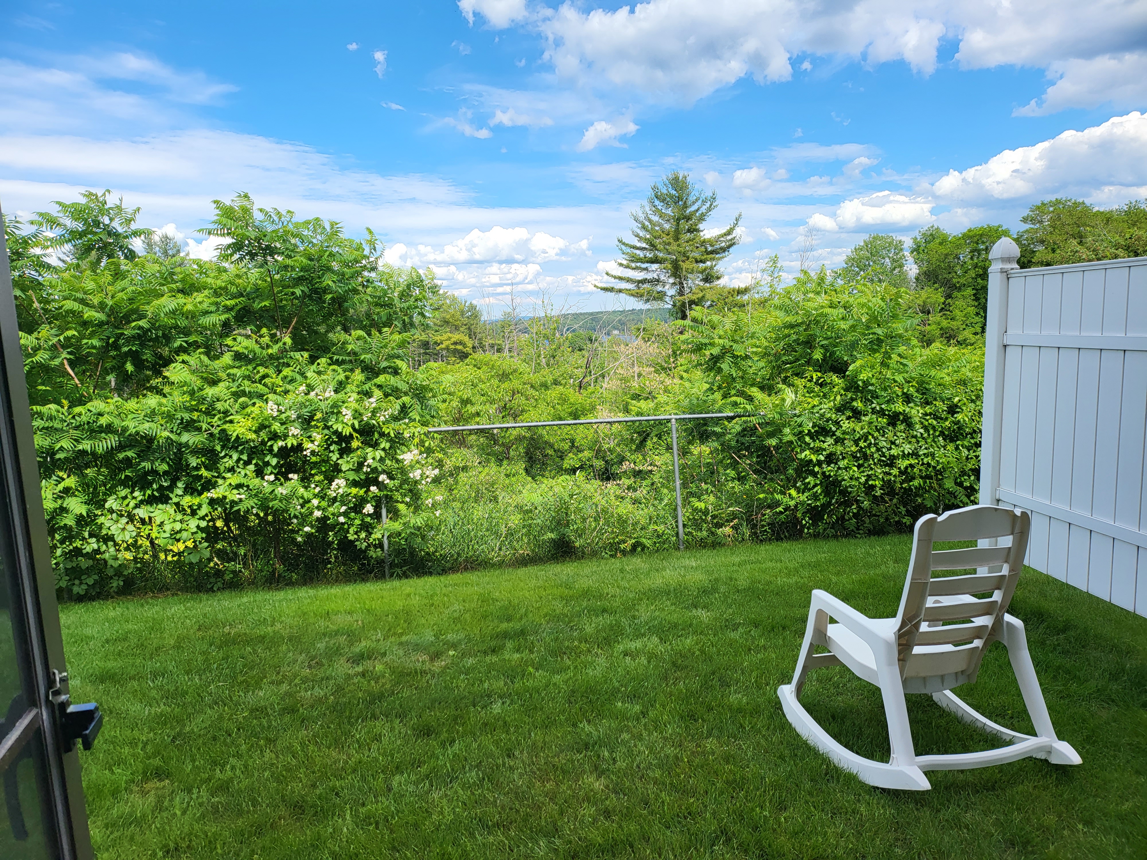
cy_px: 430
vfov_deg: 56.8
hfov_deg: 71.6
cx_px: 574
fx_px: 795
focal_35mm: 24
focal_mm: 5
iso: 40
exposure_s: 1/1546
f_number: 1.8
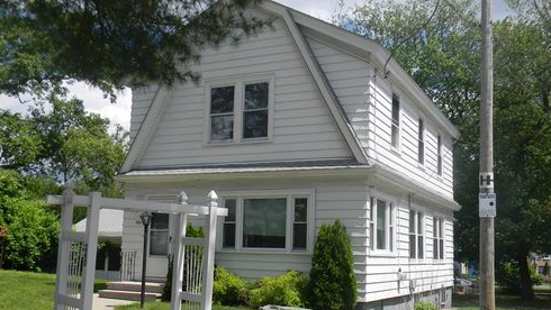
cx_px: 277
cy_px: 193
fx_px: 585
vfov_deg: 29.6
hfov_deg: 50.5
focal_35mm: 40
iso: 80
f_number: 7.4
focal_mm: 6.4
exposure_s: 1/235
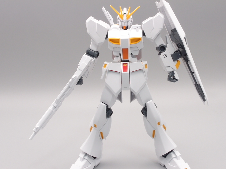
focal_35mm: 55
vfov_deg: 26.6
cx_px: 123
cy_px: 81
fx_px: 359
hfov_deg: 34.9
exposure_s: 1/5
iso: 100
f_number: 8
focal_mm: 10.83
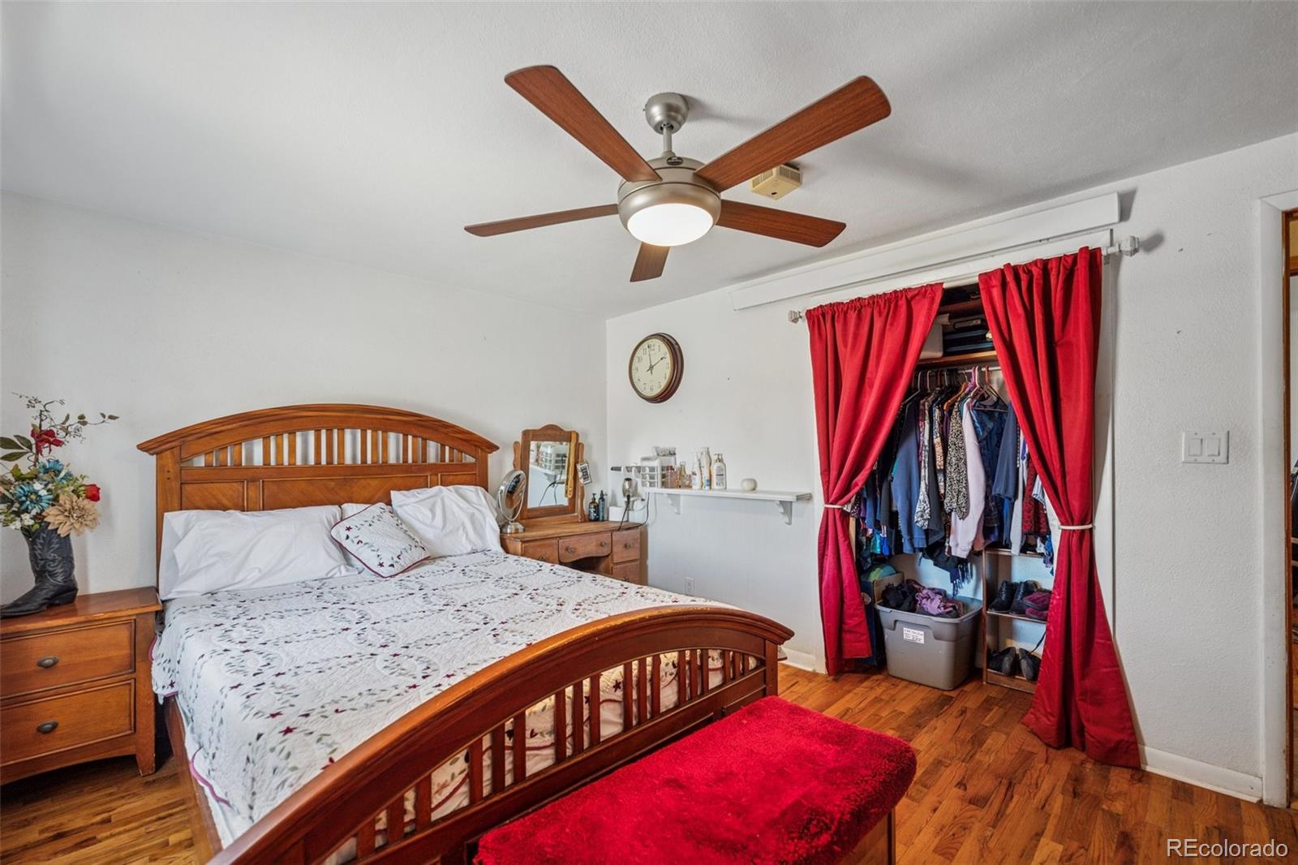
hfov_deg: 100.4
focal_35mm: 15
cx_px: 649
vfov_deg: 77.3
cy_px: 432
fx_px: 541
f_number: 3.2
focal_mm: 15
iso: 400
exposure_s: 1/40
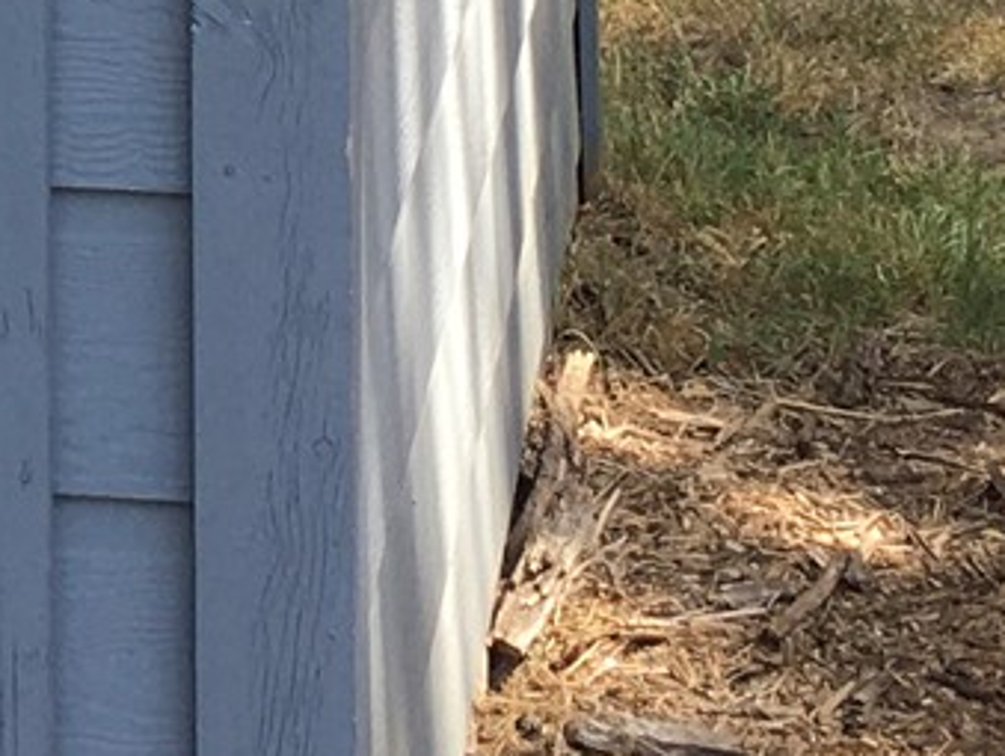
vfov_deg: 8.0
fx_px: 5086
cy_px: -872
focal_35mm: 175
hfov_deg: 10.8
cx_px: -626
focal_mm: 4.15
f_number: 2.2
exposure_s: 1/251
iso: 25
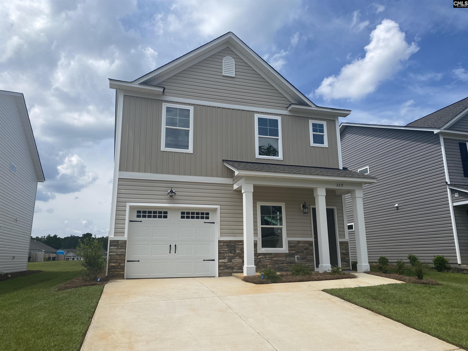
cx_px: 234
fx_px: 352
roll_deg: +0.2
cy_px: 176
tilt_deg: +12.5
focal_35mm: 26
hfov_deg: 67.3
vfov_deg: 53.1
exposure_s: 1/5025
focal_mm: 4.25
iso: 32
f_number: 1.8
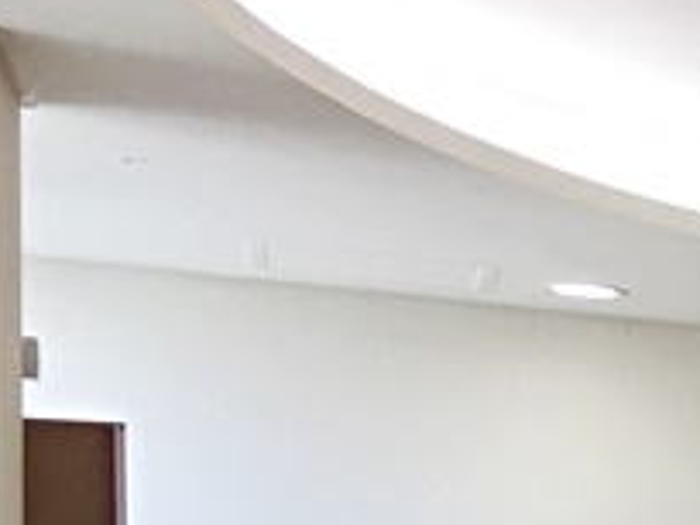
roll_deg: -1.4
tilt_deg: -6.6
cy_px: 1074
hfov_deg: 11.8
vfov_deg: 9.7
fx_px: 2872
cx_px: 1589
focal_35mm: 142
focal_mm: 4.15
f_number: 2.2
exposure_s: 1/40
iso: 25
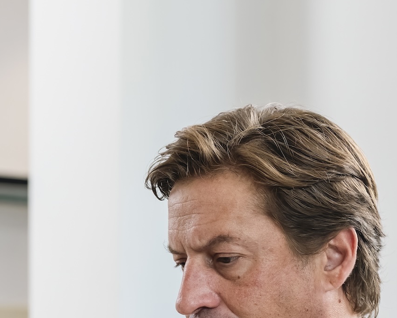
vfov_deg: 9.1
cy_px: 435
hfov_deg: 11.5
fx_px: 1950
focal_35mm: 166
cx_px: -40
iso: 640
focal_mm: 50
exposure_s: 1/200
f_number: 2.8
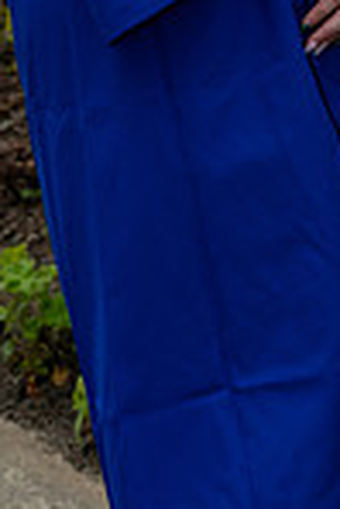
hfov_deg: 4.4
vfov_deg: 6.5
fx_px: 4423
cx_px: 285
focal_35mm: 313
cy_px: -220
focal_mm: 68.7
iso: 250
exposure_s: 1/400
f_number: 4.5
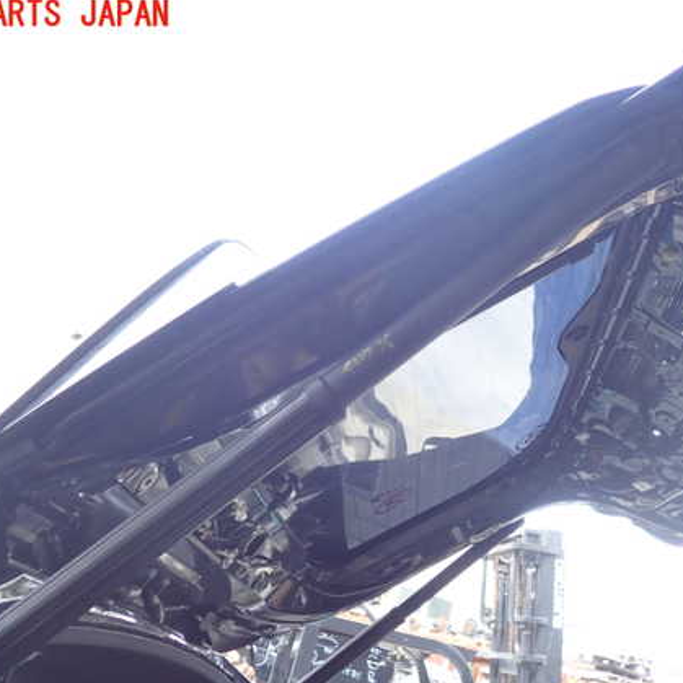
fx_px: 848
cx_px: 362
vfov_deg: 43.8
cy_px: 362
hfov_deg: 43.8
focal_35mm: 38
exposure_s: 1/80
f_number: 2.3
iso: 100
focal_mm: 5.4
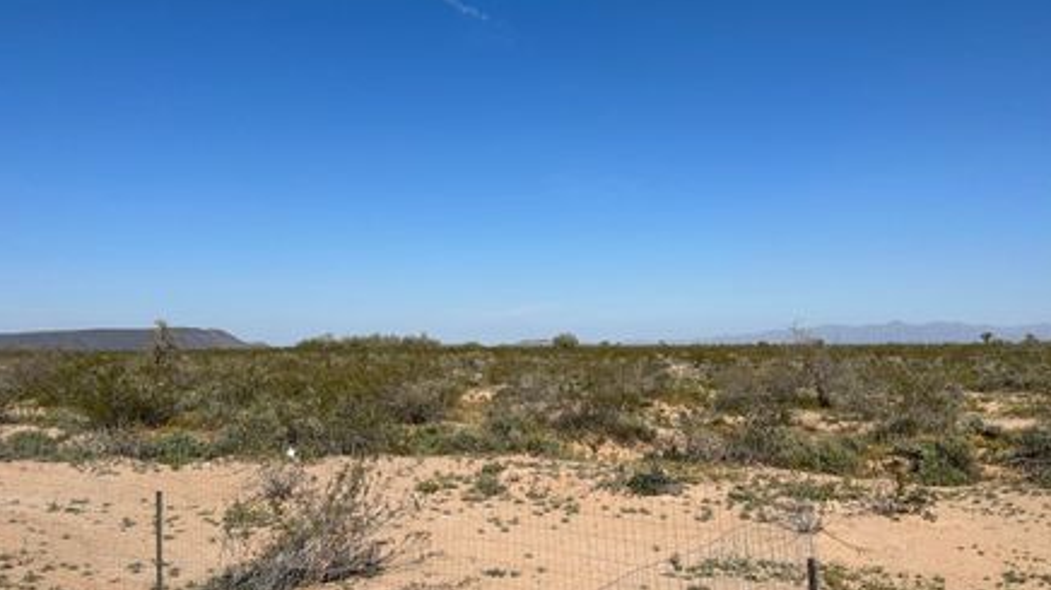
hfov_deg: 64.3
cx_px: 506
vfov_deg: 38.9
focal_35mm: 30
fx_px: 836
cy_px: 317
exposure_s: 1/7576
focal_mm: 6.86
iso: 80
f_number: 1.78
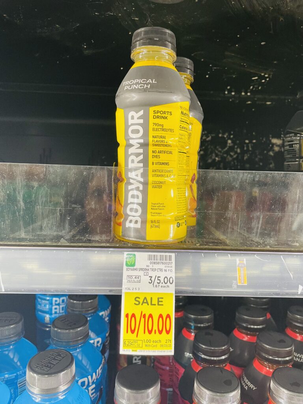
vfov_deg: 67.3
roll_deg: -2.3
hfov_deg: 53.1
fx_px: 303
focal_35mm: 26
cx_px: 152
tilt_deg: +2.7
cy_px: 202
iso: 125
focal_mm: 4.2
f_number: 1.6
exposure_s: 1/63
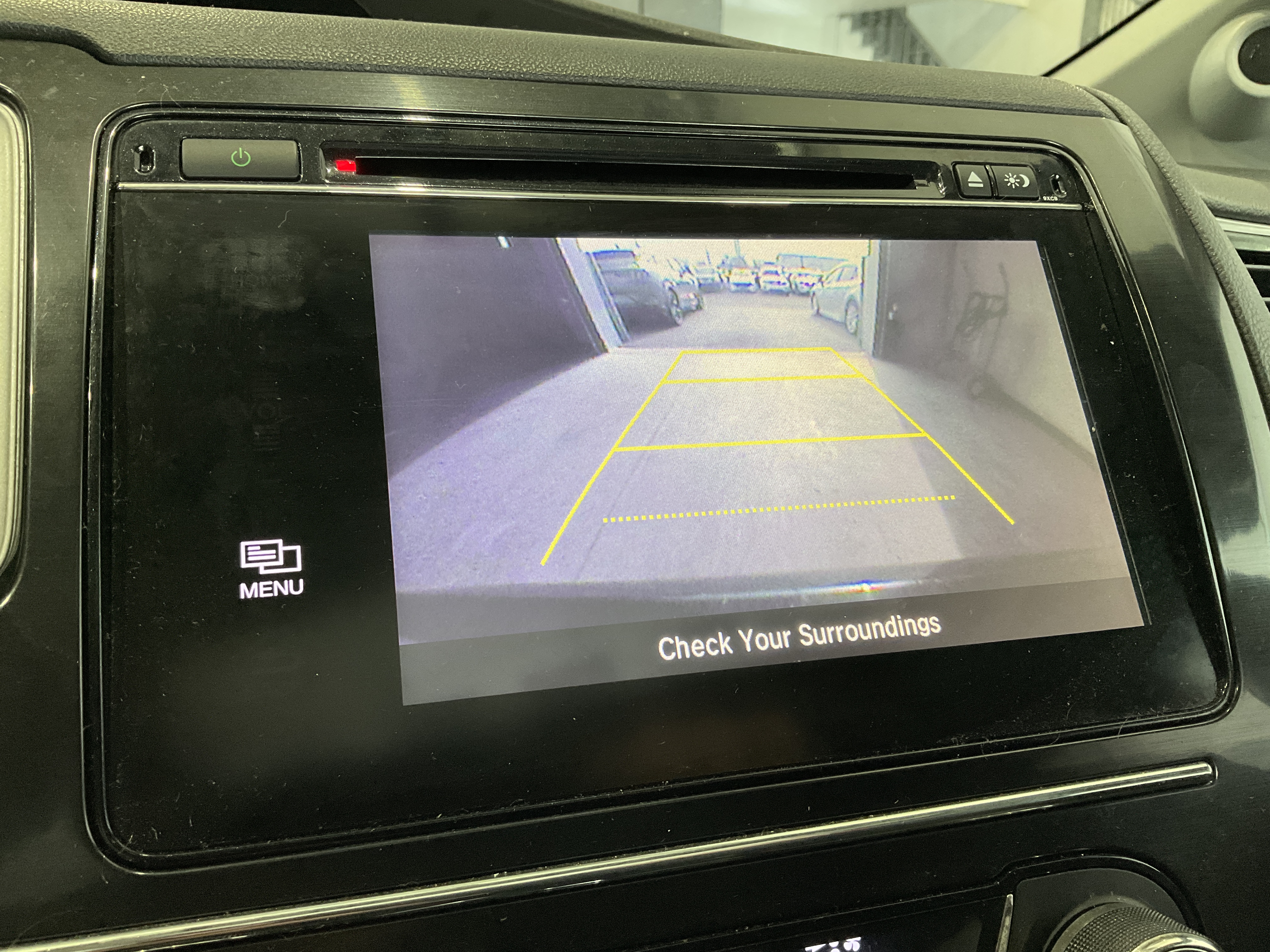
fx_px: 1064
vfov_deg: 48.2
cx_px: 635
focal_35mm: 29
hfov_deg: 61.7
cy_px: 476
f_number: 1.8
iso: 64
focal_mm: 3
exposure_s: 1/66
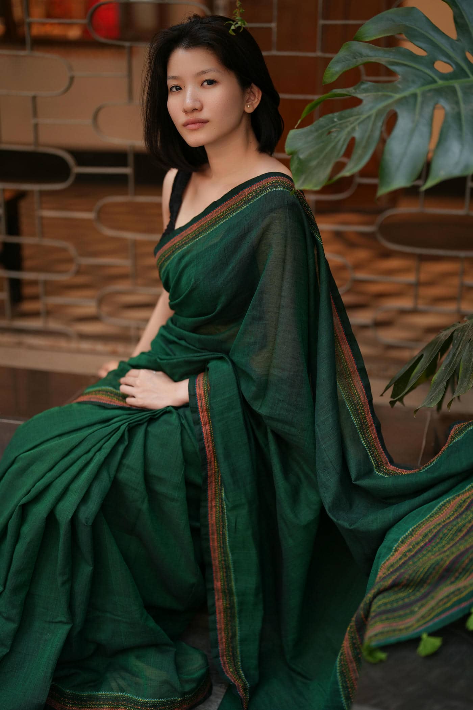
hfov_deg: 27.0
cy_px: 355
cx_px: 236
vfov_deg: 39.6
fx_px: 985
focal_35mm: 50
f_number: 1.4
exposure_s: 1/160
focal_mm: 50
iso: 160
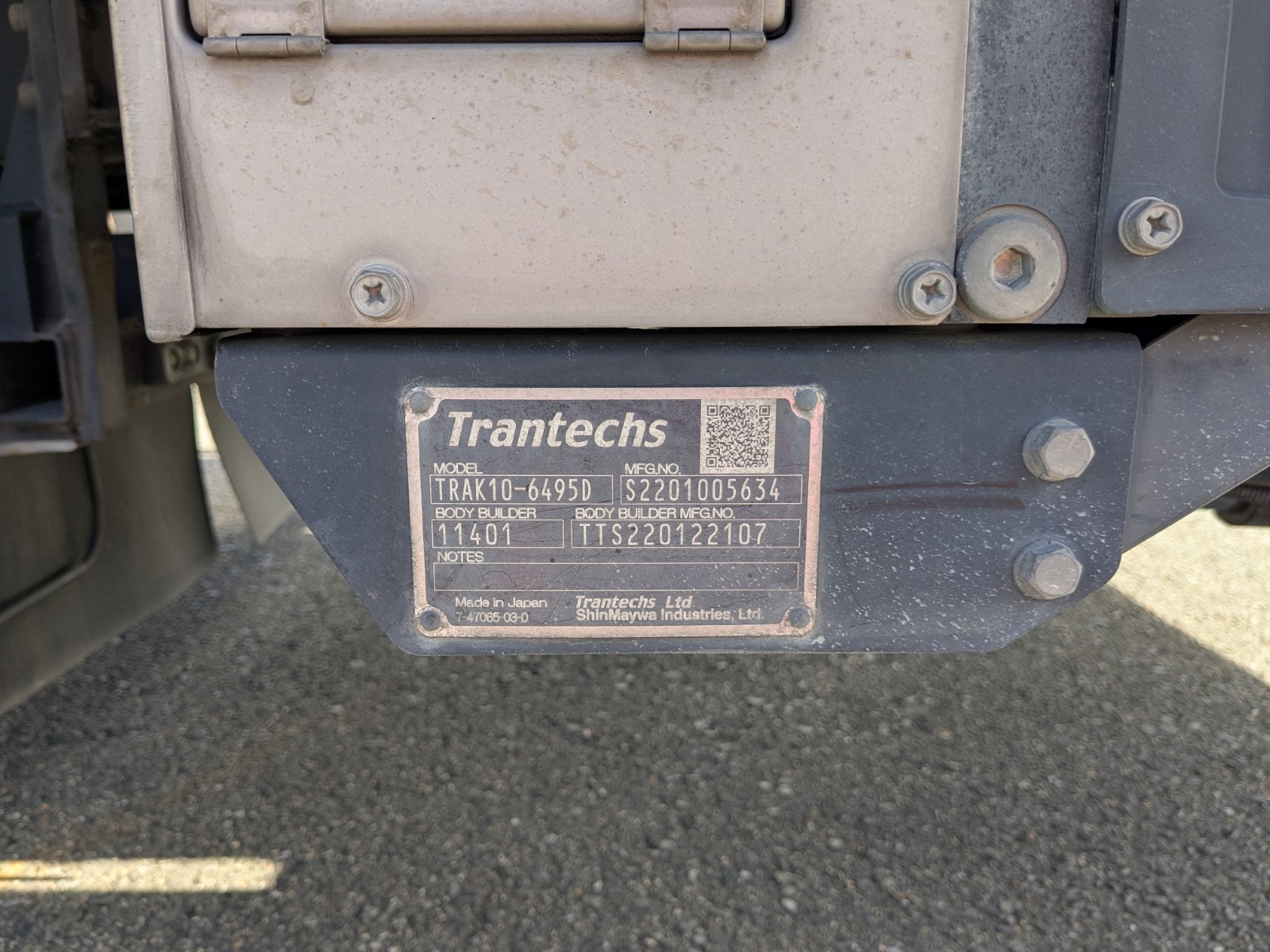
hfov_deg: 65.3
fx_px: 991
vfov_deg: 51.4
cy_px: 476
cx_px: 635
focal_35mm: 27
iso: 31
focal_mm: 4.38
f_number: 1.73
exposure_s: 1/198
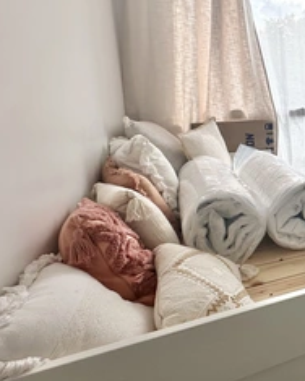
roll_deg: -0.2
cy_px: 143
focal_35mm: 31
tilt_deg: -7.7
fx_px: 350
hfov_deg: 34.4
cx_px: 390
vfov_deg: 56.5
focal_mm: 2.22
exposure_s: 1/331
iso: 40
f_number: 2.2
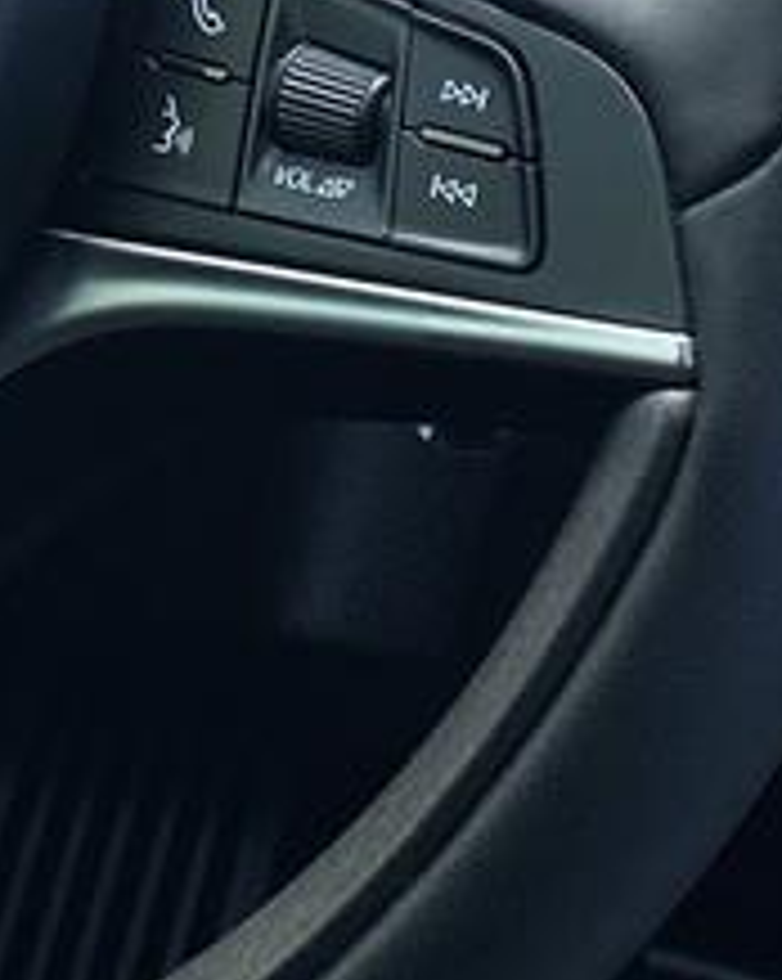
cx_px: -49
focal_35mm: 149
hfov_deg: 10.2
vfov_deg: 12.2
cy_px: -566
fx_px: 4317
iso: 50
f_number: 1.8
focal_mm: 4.25
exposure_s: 1/122
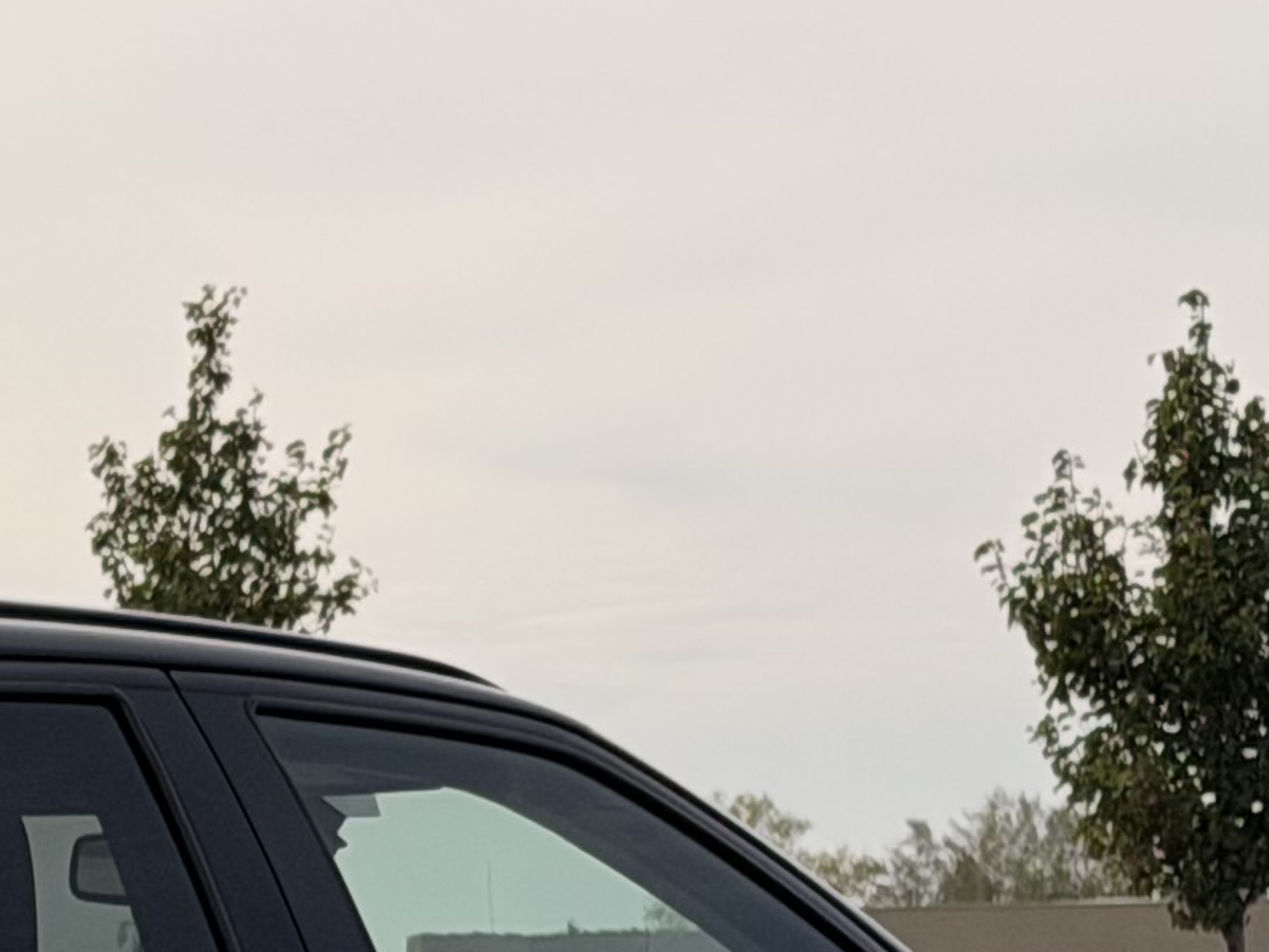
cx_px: -162
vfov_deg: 6.7
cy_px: 1399
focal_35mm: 219
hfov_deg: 9.0
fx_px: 8028
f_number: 1.78
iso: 64
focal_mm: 6.76
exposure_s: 1/6536
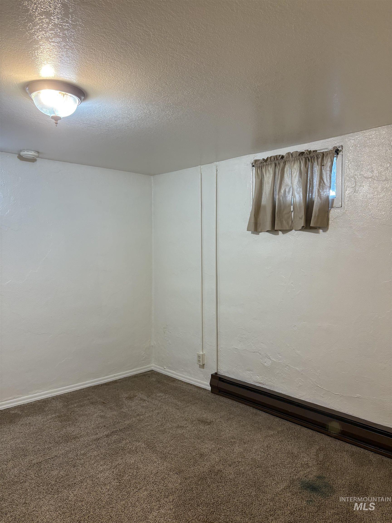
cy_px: 262
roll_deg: -0.4
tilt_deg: -1.6
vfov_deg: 67.3
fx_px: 393
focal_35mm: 26
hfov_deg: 53.1
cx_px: 196
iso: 125
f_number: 1.6
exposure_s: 1/60
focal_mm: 5.96
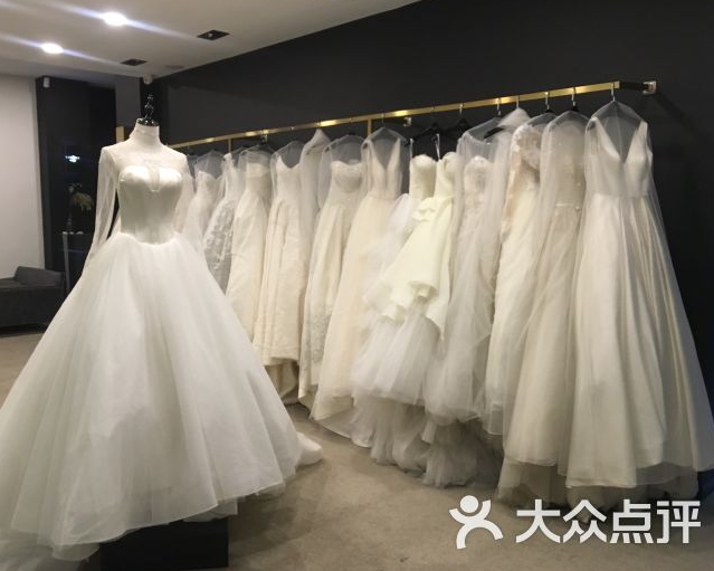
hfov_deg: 57.2
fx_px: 655
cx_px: 339
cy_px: 287
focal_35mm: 31
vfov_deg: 47.1
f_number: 2.2
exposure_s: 1/33
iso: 200
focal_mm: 4.15
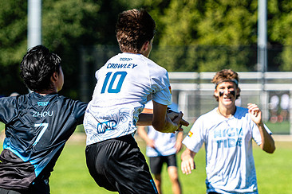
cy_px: 97
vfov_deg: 4.1
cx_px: 123
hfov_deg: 6.2
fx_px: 2701
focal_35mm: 333
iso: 100
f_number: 3.2
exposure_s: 1/1250
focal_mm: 140
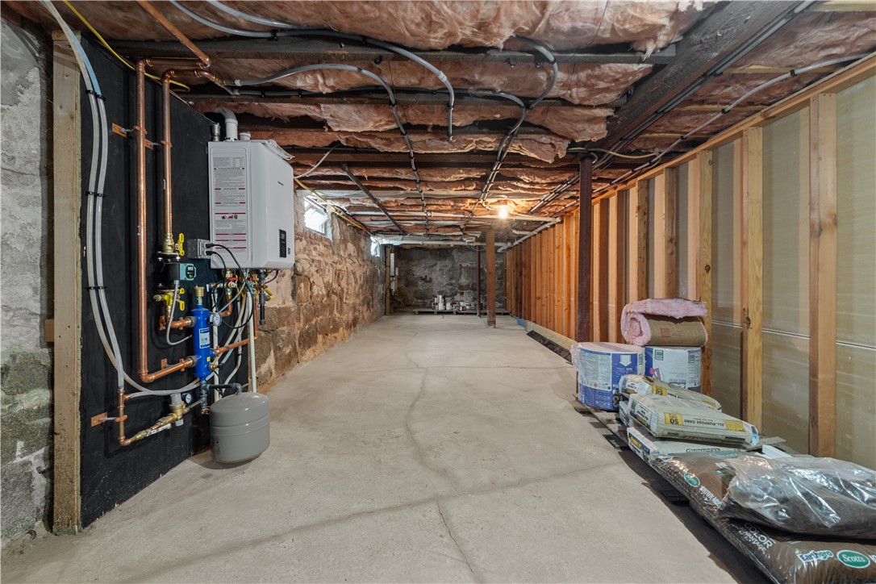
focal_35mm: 15
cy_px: 292
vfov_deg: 77.3
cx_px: 438
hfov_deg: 100.4
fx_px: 365
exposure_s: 5
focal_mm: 10
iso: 125
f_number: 4
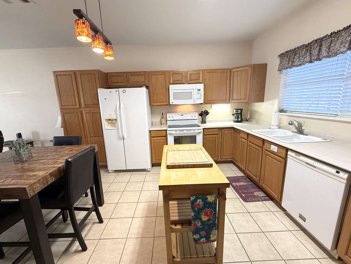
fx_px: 152
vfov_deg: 81.7
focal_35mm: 15
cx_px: 172
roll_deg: +2.4
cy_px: 135
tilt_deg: -12.2
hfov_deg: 98.2
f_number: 2.2
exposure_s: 1/60
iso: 200
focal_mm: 2.22
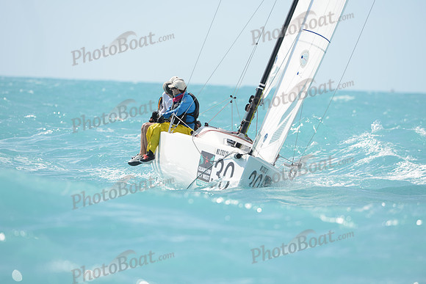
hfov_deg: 5.2
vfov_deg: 3.4
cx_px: 213
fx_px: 4734
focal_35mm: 400
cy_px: 142
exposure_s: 1/1000
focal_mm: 400
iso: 200
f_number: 6.3
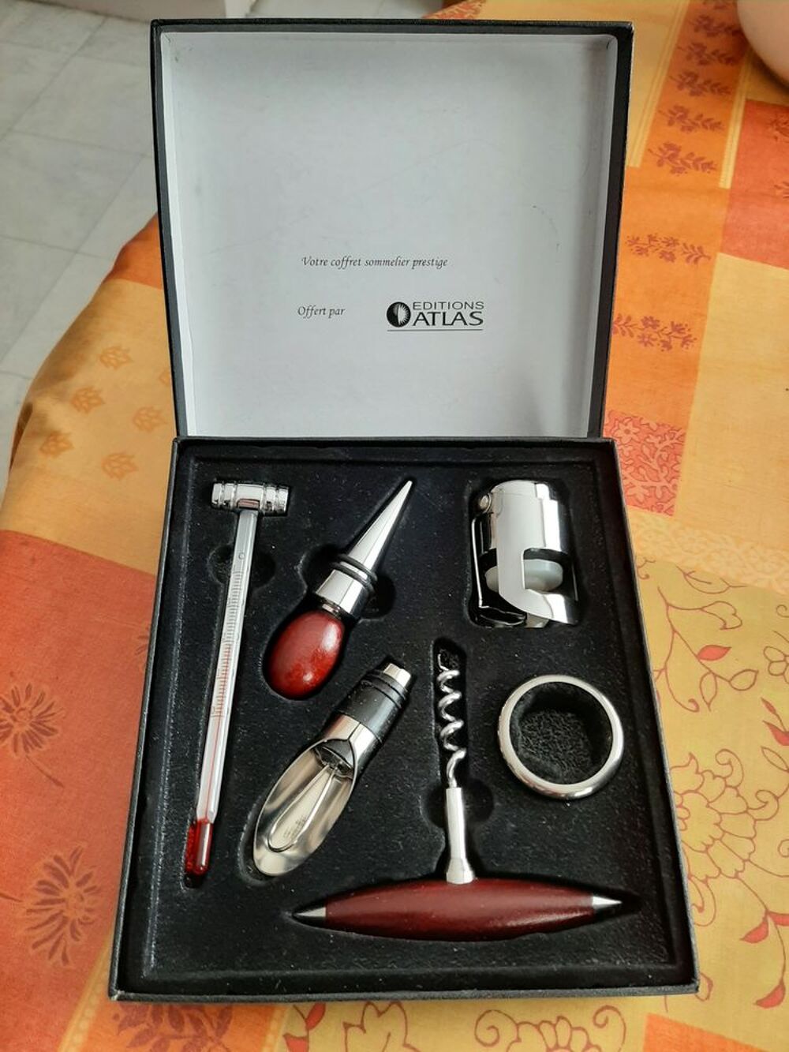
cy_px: 526
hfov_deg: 53.1
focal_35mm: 26
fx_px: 790
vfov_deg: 67.3
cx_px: 394
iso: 100
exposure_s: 1/50
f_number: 1.7
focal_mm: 3.93
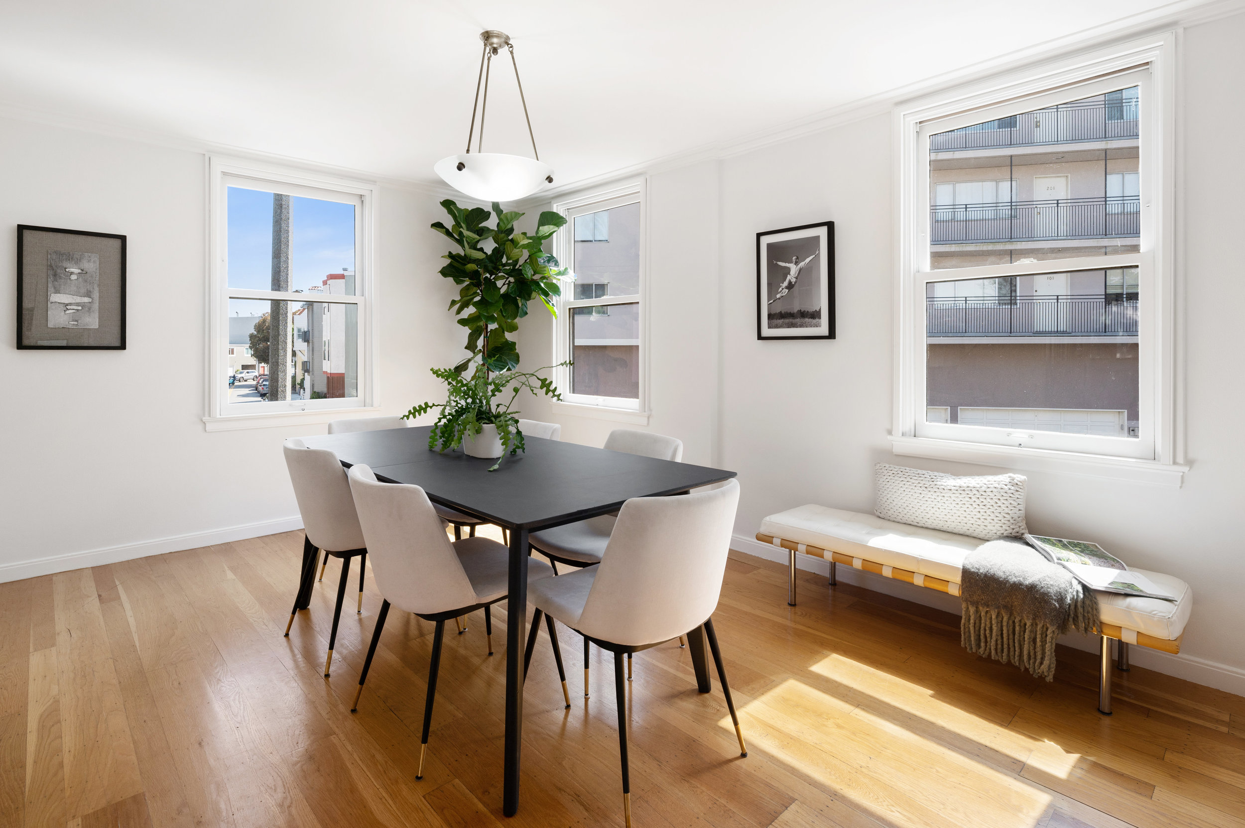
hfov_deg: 93.3
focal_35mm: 17
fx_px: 587
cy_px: 414
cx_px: 622
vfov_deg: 70.4
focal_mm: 17
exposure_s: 1/60
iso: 200
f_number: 9
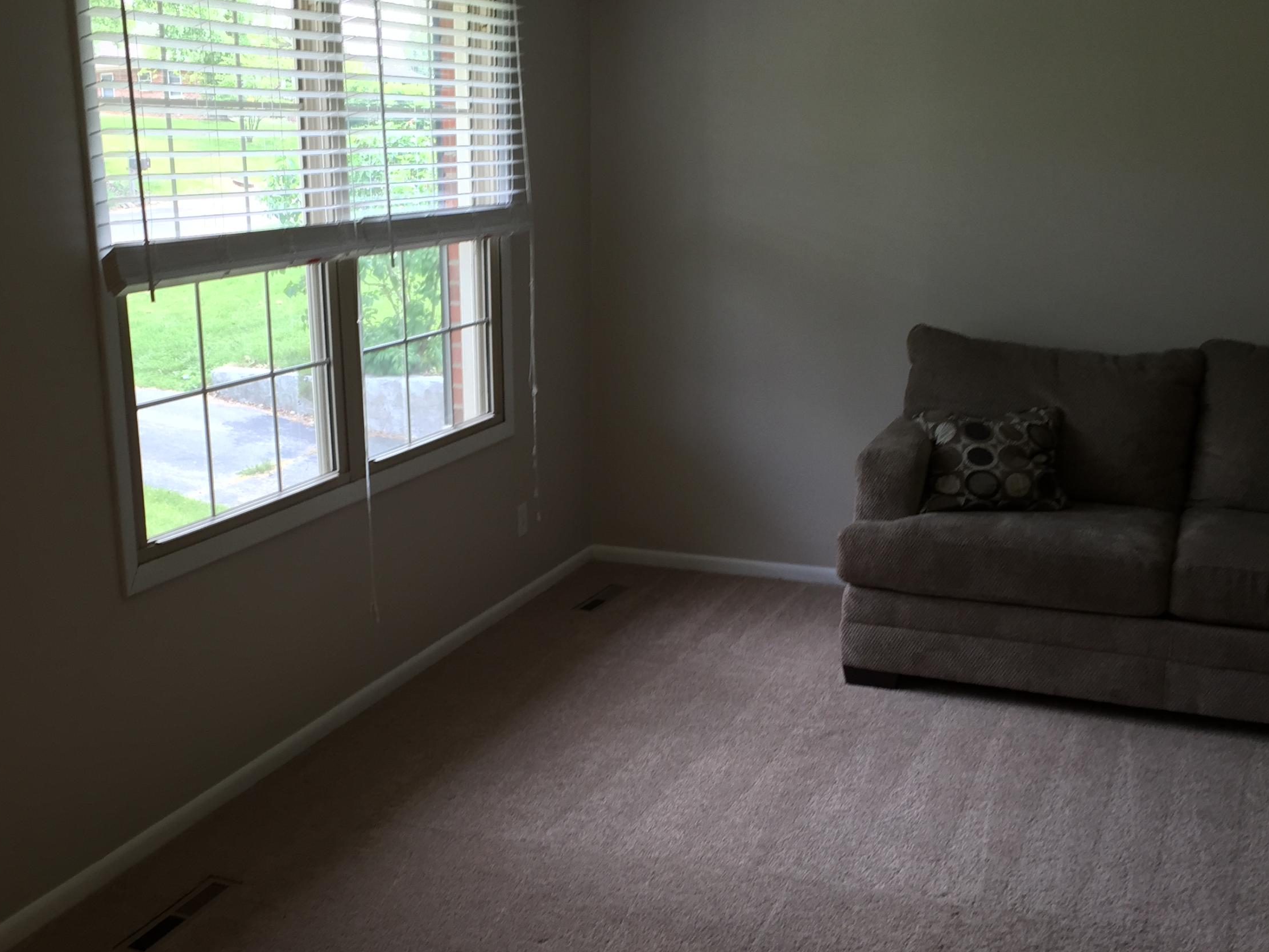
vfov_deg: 36.8
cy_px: 531
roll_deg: +3.3
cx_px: 454
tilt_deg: -15.6
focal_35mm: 39
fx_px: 1430
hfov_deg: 47.3
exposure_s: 1/50
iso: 40
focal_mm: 4.15
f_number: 2.2
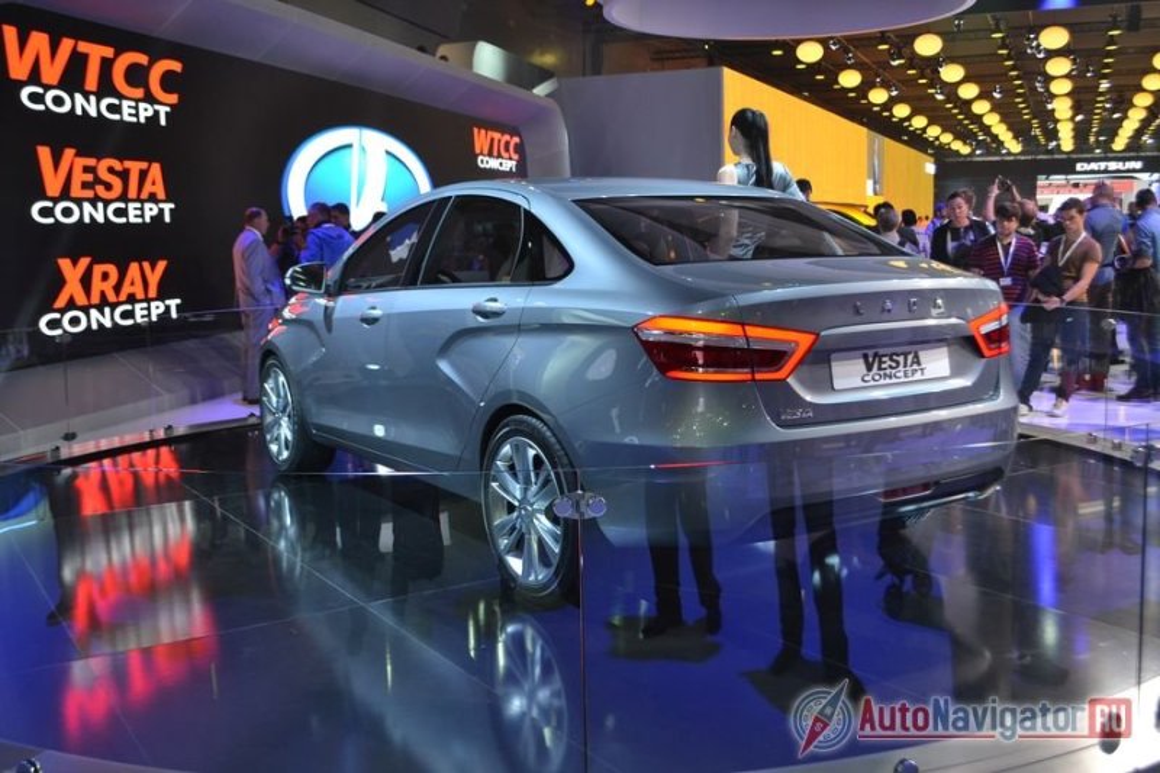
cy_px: 386
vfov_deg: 36.9
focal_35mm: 36
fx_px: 1160
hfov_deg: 53.1
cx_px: 580
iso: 500
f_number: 4
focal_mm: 24
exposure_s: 1/60
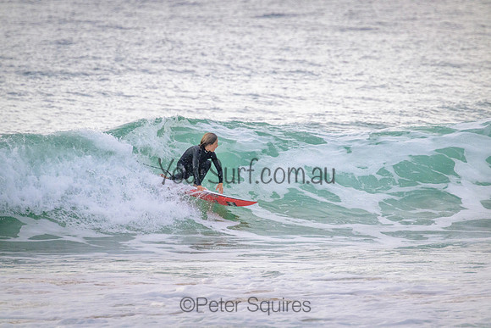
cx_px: 246
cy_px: 164
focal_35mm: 800
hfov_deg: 2.6
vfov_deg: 1.7
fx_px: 10913
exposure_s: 1/2000
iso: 2800
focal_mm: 800
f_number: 11
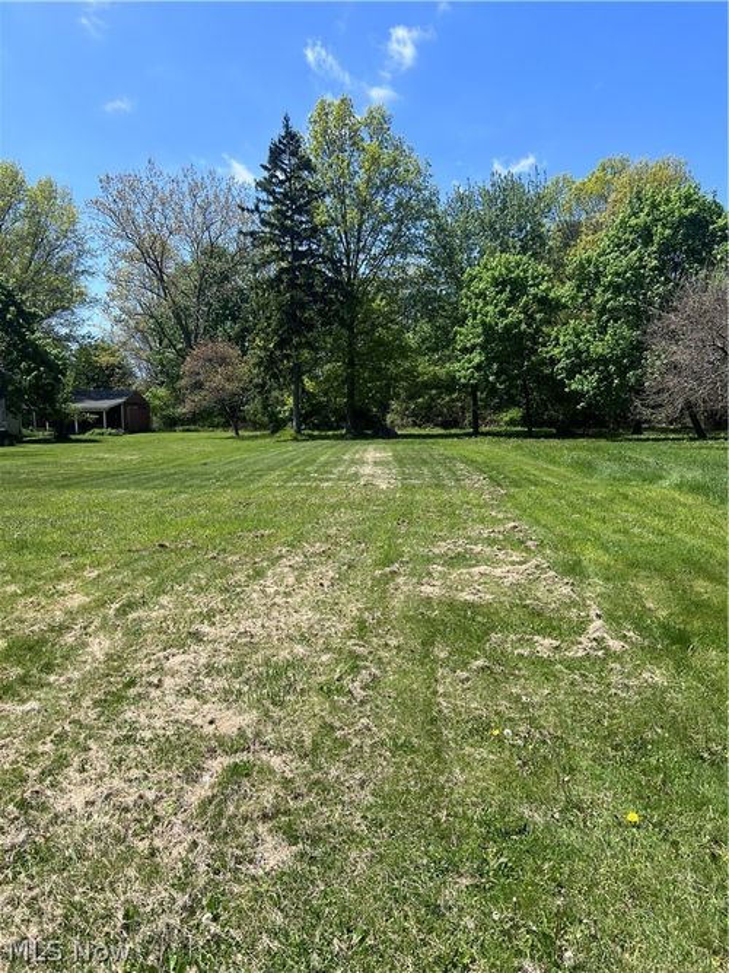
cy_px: 486
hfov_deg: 53.0
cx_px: 364
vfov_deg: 67.3
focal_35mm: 26
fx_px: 730
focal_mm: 5.7
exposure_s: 1/3165
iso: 50
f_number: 1.5
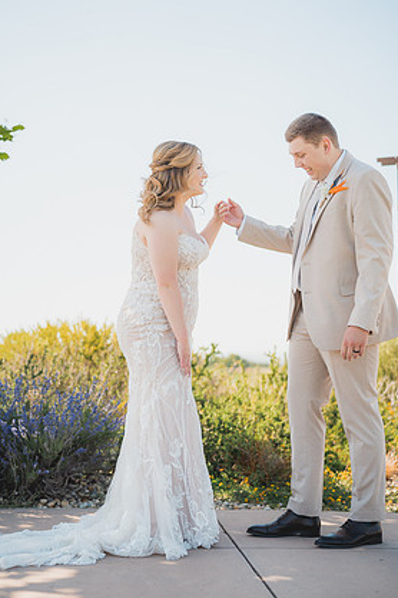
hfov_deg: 25.1
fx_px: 895
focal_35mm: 54
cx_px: 195
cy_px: 294
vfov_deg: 36.9
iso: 125
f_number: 1.8
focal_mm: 50
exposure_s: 1/2000
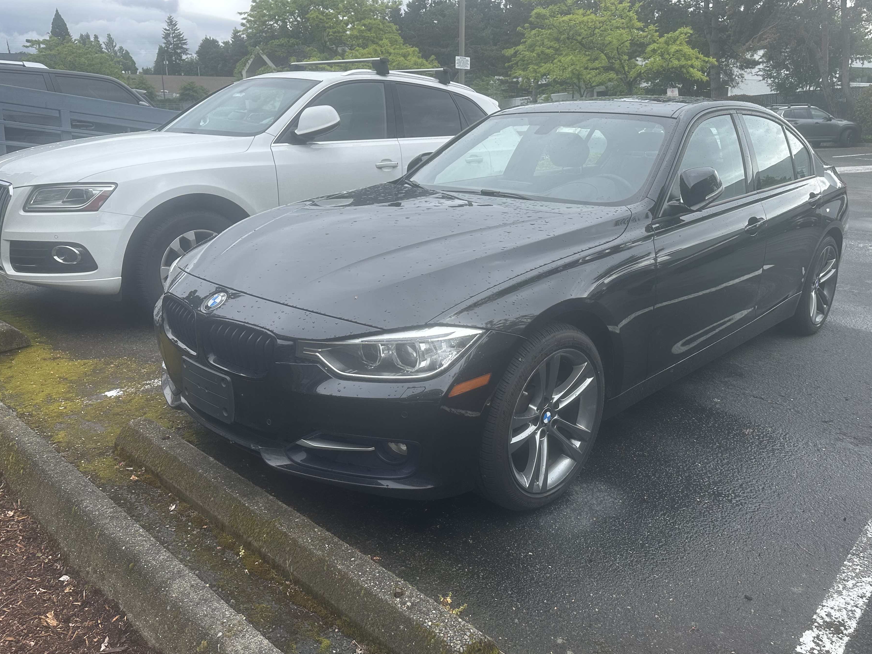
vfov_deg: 51.3
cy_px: 316
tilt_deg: -14.9
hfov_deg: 65.1
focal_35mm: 27
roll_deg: -0.4
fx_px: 680
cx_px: 489
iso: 80
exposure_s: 1/1393
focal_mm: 6.86
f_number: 1.78
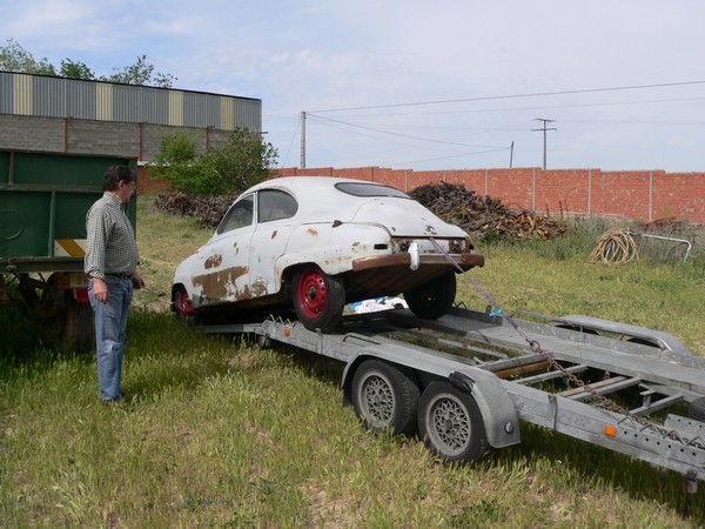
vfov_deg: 39.7
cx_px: 352
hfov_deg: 51.4
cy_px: 264
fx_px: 733
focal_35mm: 36
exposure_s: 1/500
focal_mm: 6
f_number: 5.2
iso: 80
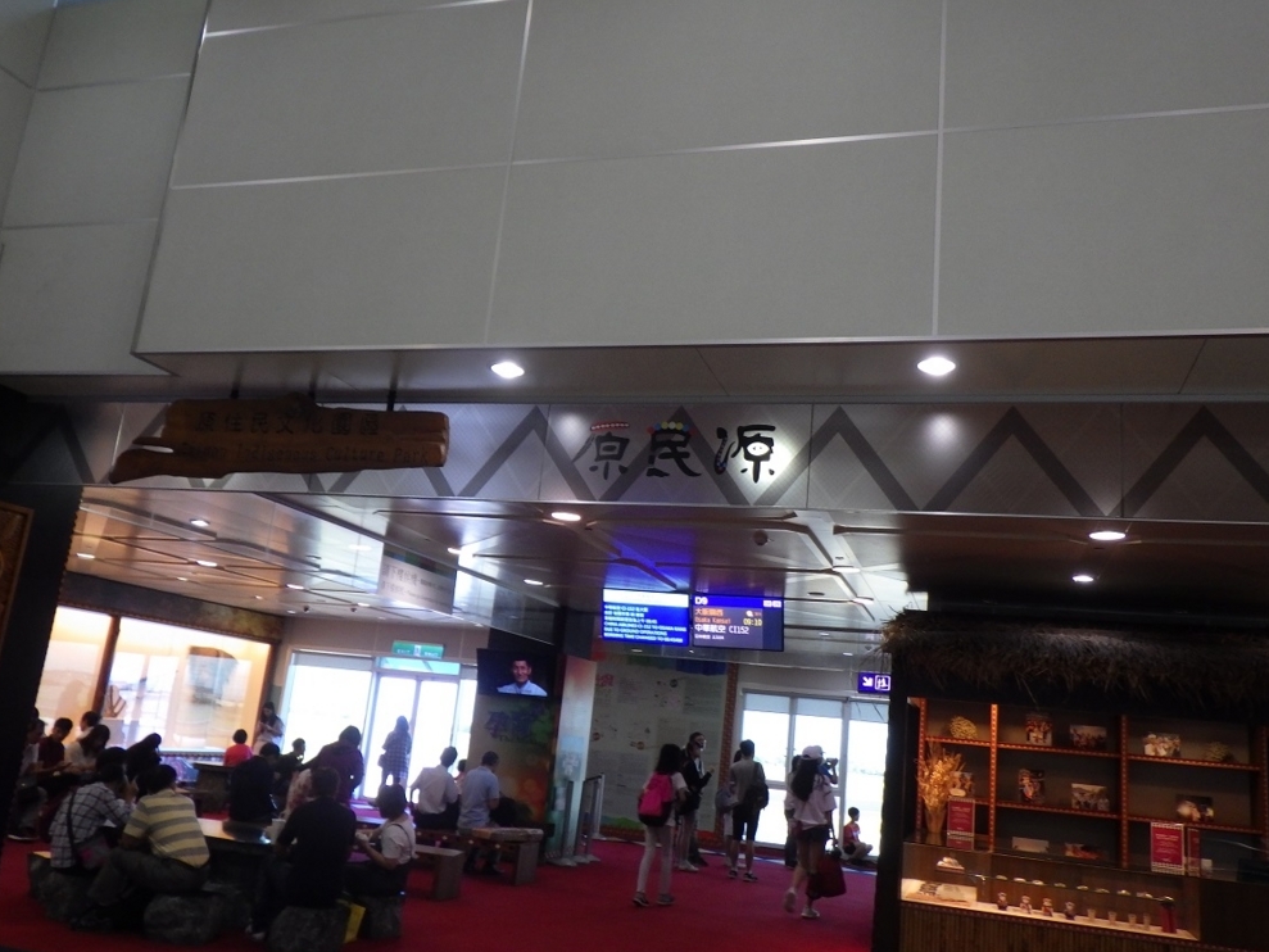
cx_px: 642
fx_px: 1063
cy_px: 467
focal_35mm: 29
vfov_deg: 48.2
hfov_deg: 61.7
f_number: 3.5
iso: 320
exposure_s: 1/45
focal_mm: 5
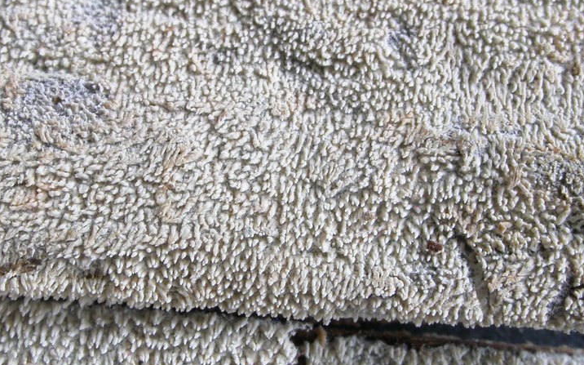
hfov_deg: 17.8
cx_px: 270
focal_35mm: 117
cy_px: 172
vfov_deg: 11.2
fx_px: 1862
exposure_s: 1.19
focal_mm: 16.4
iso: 100
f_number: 10
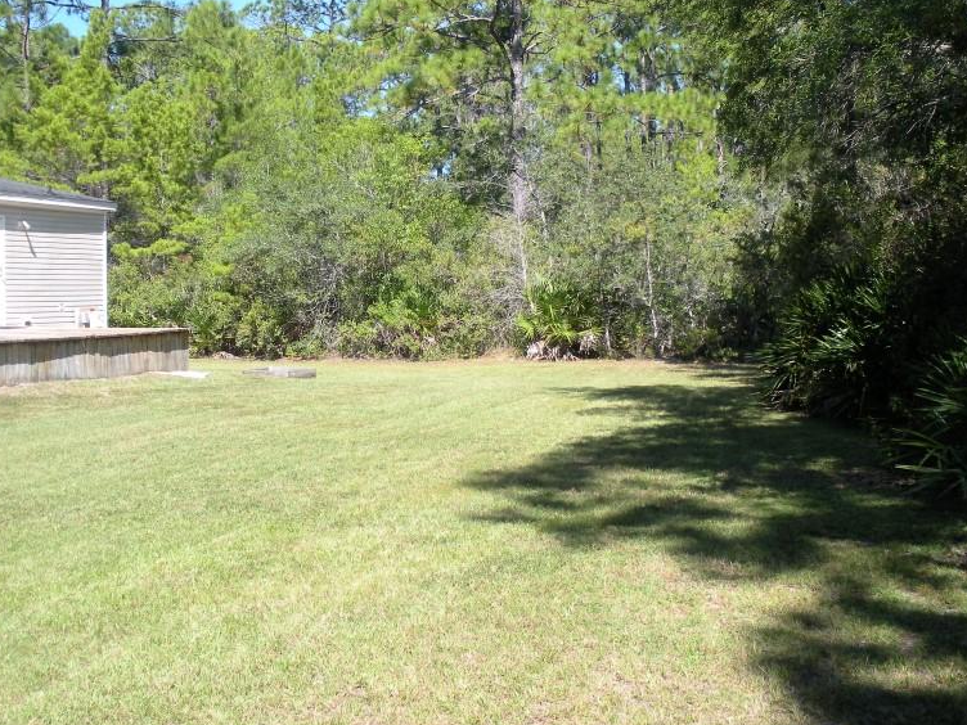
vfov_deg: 29.6
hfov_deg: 38.9
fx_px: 1369
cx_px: 522
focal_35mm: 49
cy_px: 305
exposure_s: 1/280
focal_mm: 6.3
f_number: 3.5
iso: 64
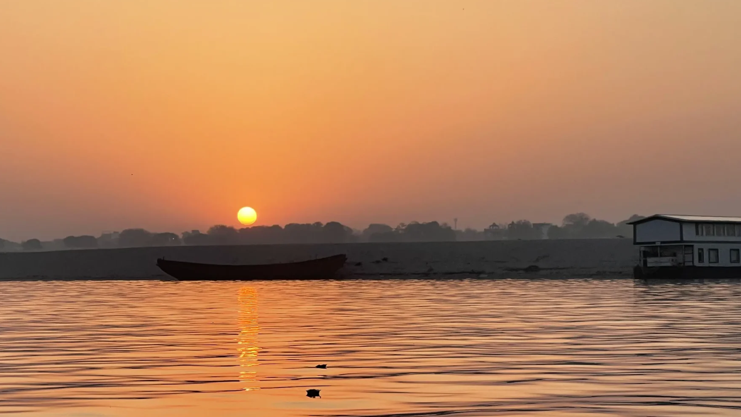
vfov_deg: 11.9
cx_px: 290
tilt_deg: +0.8
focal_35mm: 102
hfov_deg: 20.9
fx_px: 2004
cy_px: 246
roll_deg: +0.3
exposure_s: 1/367
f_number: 2.2
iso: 20
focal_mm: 7.5
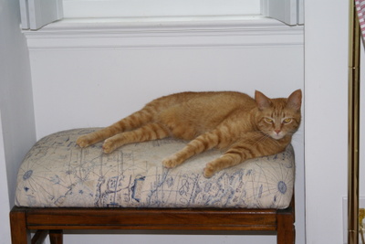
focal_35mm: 105
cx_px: 182
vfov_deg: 13.1
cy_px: 122
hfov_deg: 19.4
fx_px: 1065
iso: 400
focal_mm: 70
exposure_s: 1/125
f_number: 5.6
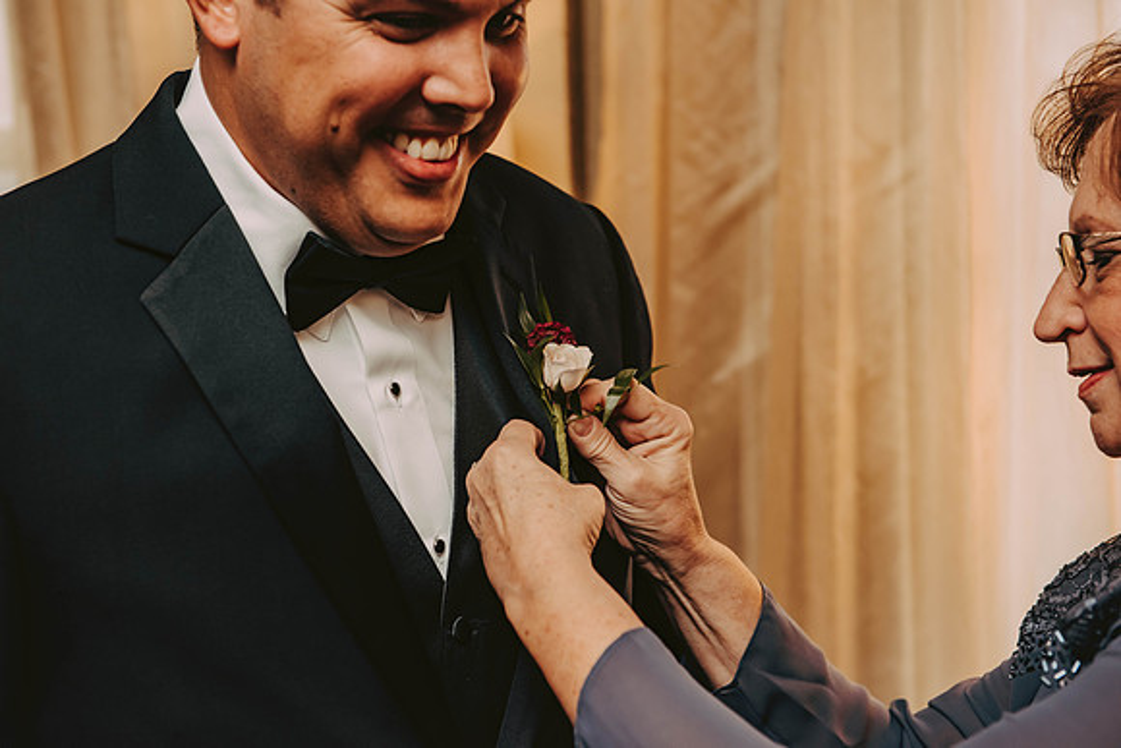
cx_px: 560
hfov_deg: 30.5
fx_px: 2056
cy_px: 374
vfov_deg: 20.6
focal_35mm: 66
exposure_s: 1/250
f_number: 4
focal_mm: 66
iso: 800
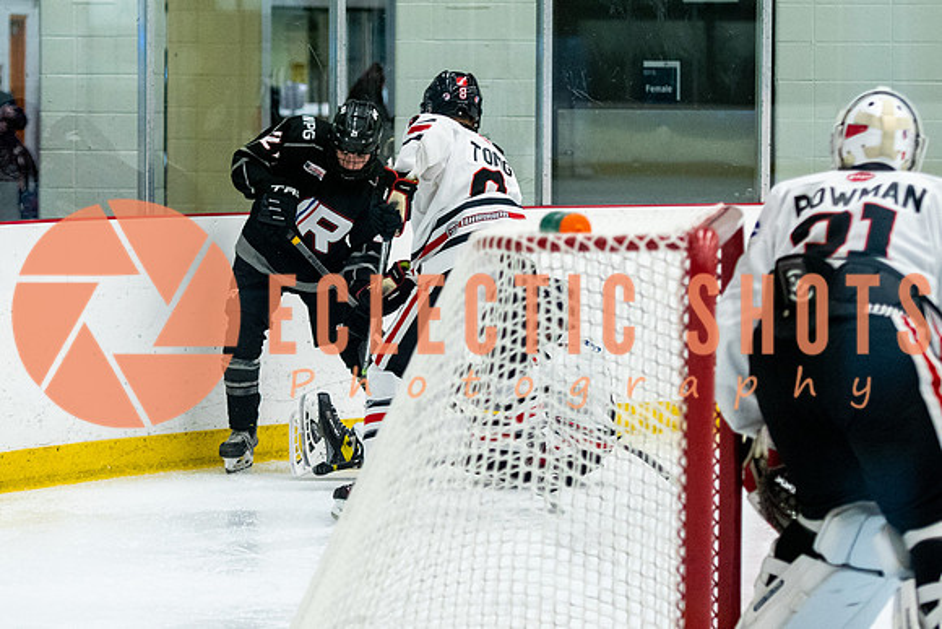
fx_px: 5196
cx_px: 286
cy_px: 227
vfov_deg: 6.9
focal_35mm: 199
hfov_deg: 10.3
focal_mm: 95
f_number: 2.8
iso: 2200
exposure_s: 1/640
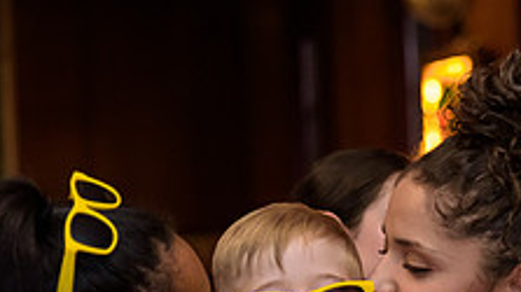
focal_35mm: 213
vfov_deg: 5.6
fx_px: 2940
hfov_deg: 10.1
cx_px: 343
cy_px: 403
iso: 2000
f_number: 4
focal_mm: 78
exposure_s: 1/125
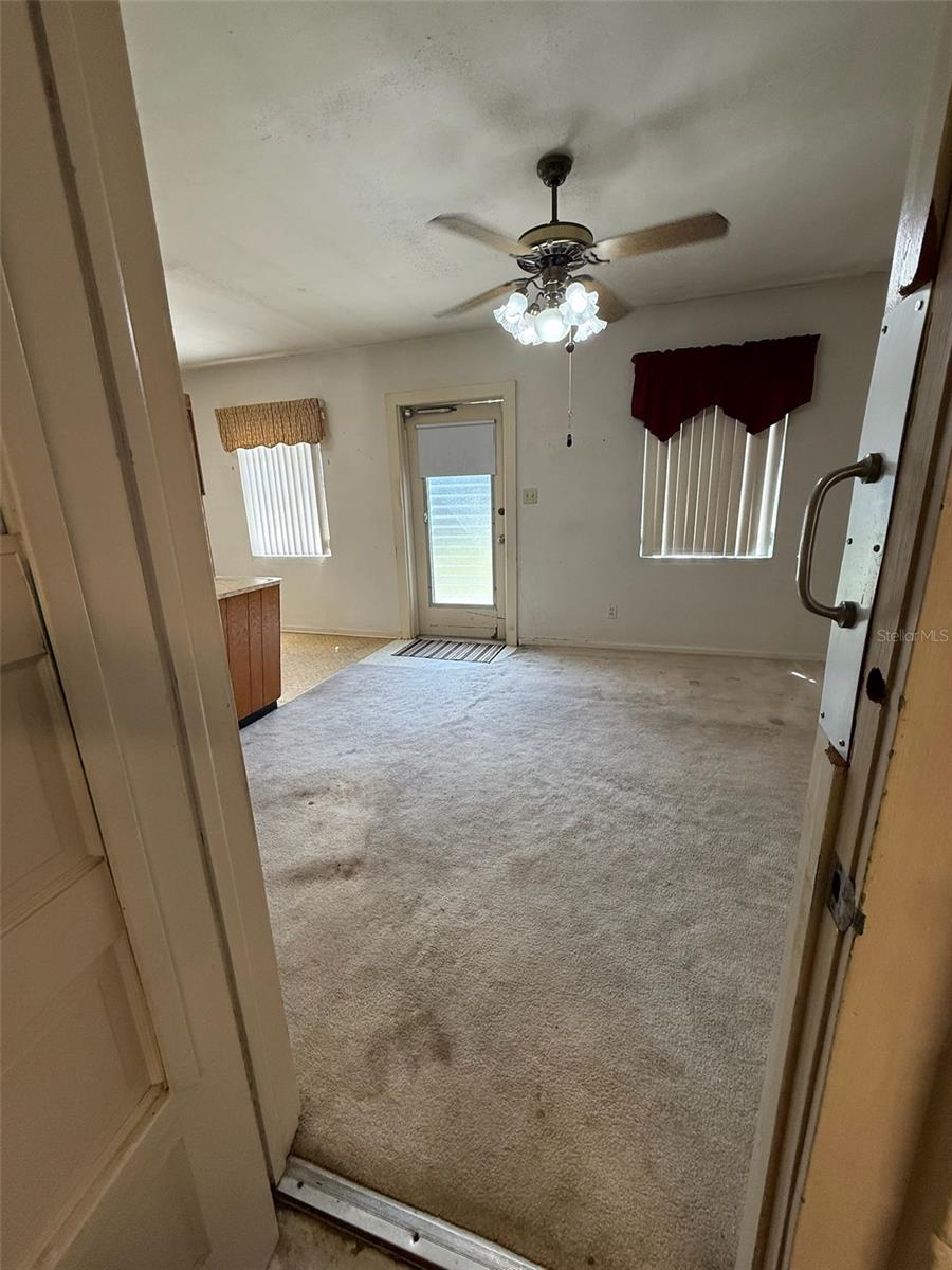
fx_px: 513
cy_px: 635
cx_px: 476
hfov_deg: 85.7
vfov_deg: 102.1
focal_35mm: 14
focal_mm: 2.22
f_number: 2.2
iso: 160
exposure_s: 1/120
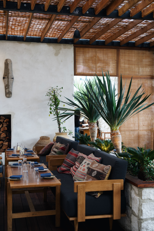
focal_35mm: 48
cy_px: 116
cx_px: 77
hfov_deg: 28.1
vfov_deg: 41.1
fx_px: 308
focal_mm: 48
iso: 640
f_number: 4
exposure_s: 1/125
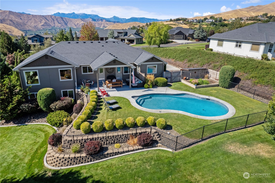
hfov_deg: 78.6
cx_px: 138
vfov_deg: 57.2
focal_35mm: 22
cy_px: 92
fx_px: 168
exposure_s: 1/1600
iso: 130
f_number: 2.8
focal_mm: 8.38
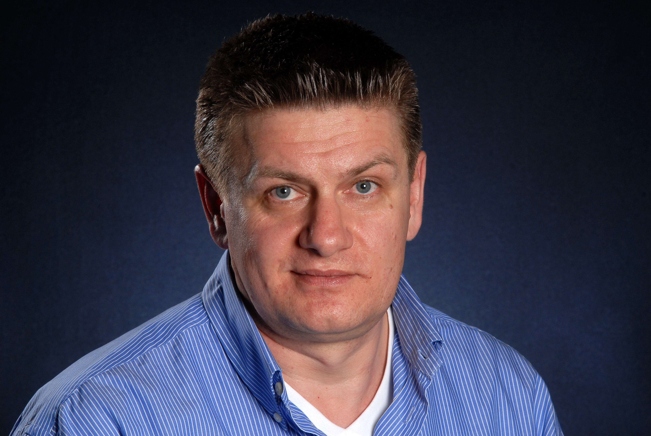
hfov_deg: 10.1
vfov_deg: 6.8
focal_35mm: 202
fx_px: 3666
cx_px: 326
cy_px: 218
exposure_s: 1/125
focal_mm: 135
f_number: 11
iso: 160
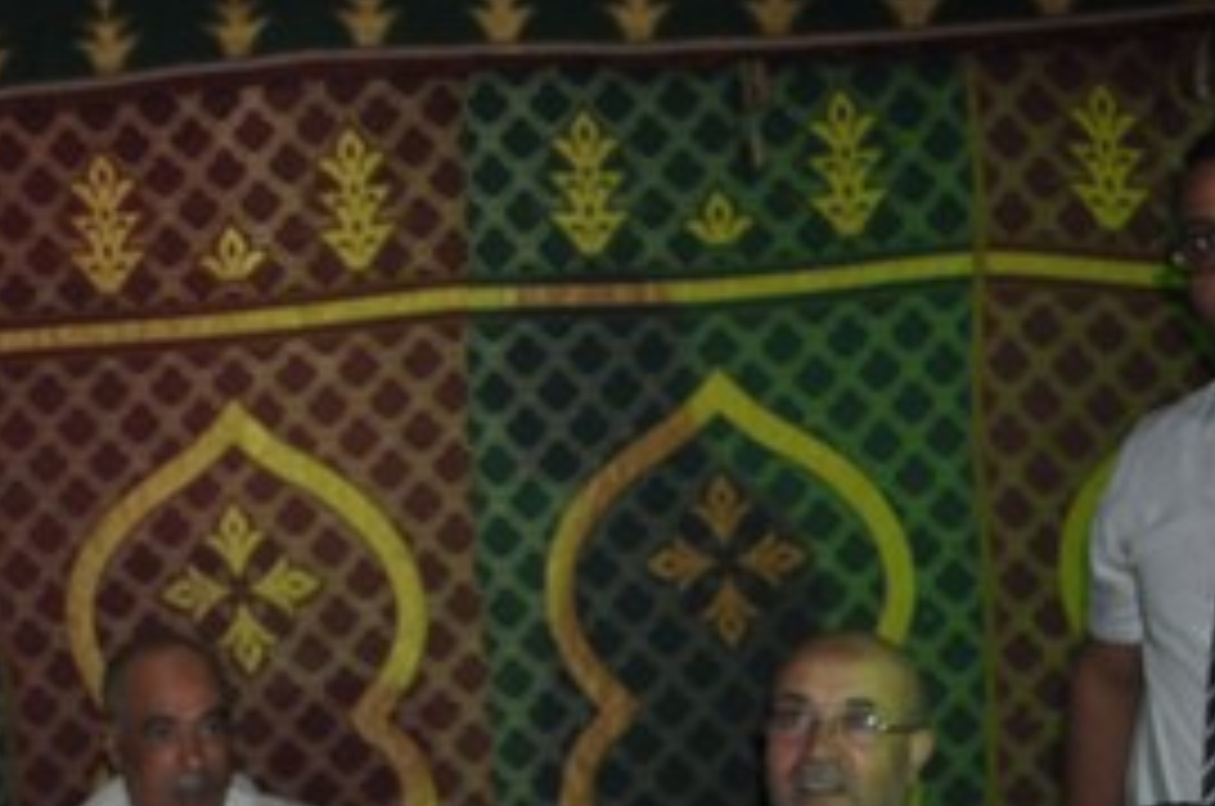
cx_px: -72
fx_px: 2156
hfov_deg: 28.9
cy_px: 826
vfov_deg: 20.4
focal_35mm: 64
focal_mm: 18
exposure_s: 1/60
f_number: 3.5
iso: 800
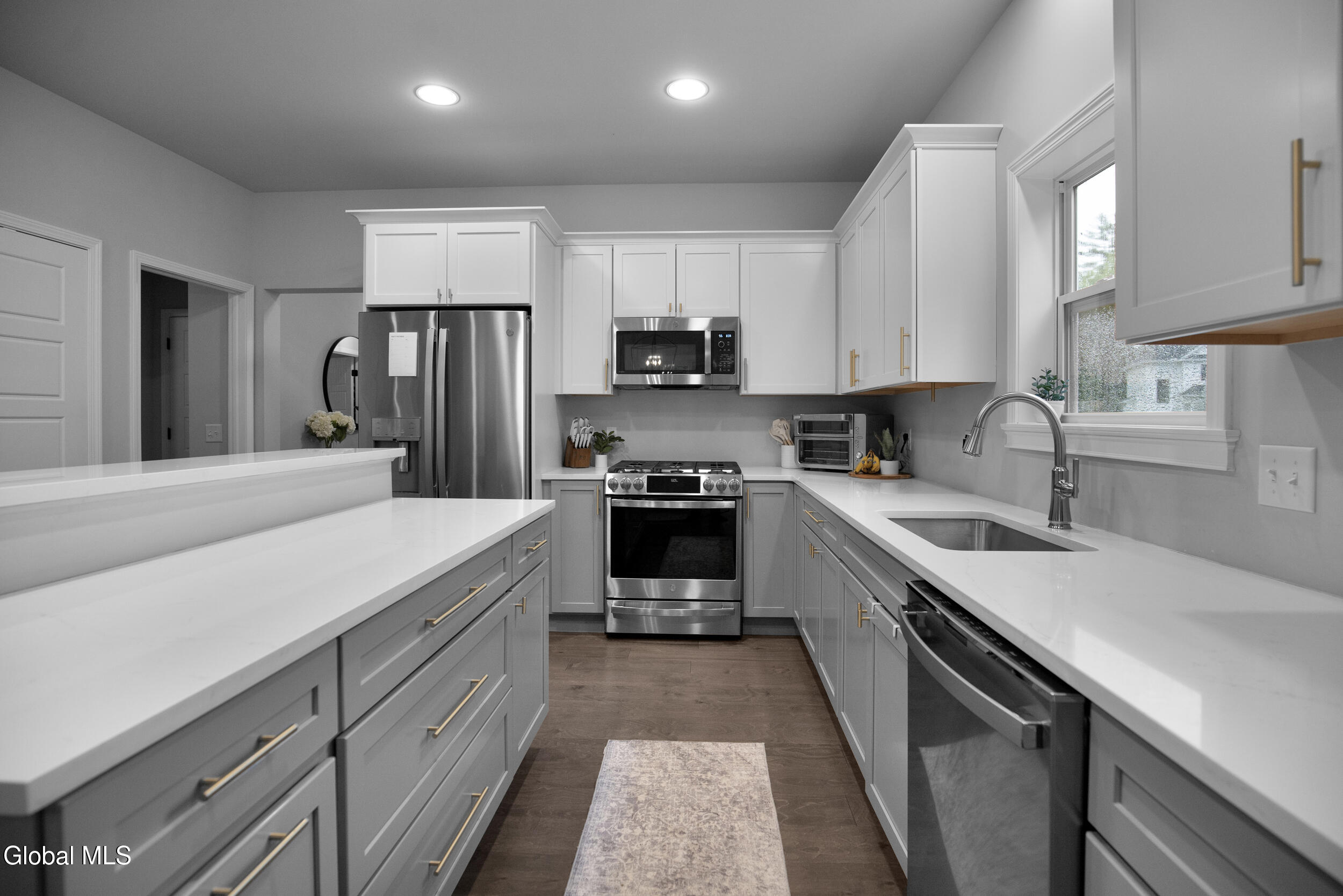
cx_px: 672
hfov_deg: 96.7
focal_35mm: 16
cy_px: 448
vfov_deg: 73.8
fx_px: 597
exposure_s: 1/100
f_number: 4
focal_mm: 16
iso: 250
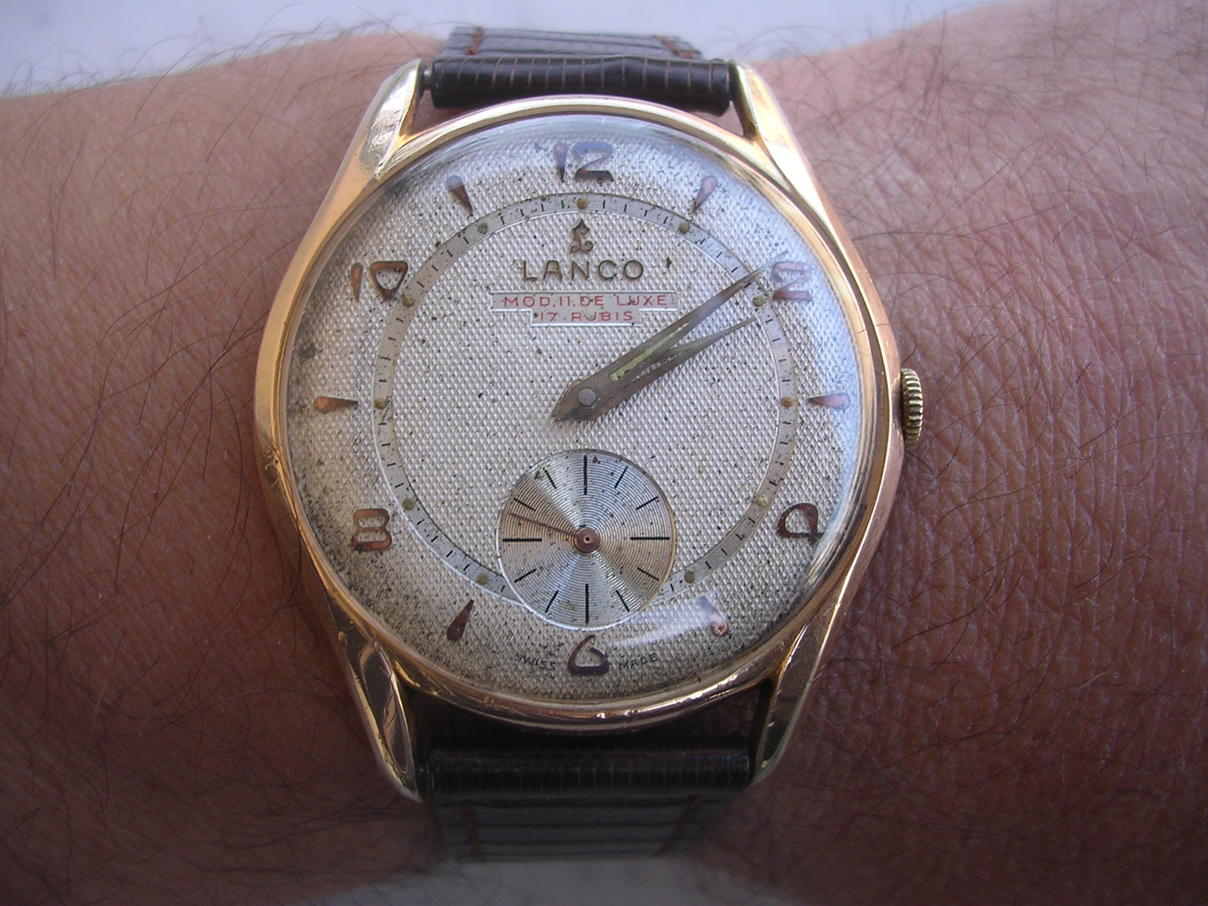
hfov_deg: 49.0
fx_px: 1326
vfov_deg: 37.7
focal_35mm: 38
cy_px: 453
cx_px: 604
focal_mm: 5.8
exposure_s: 1/129
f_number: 2.8
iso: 100
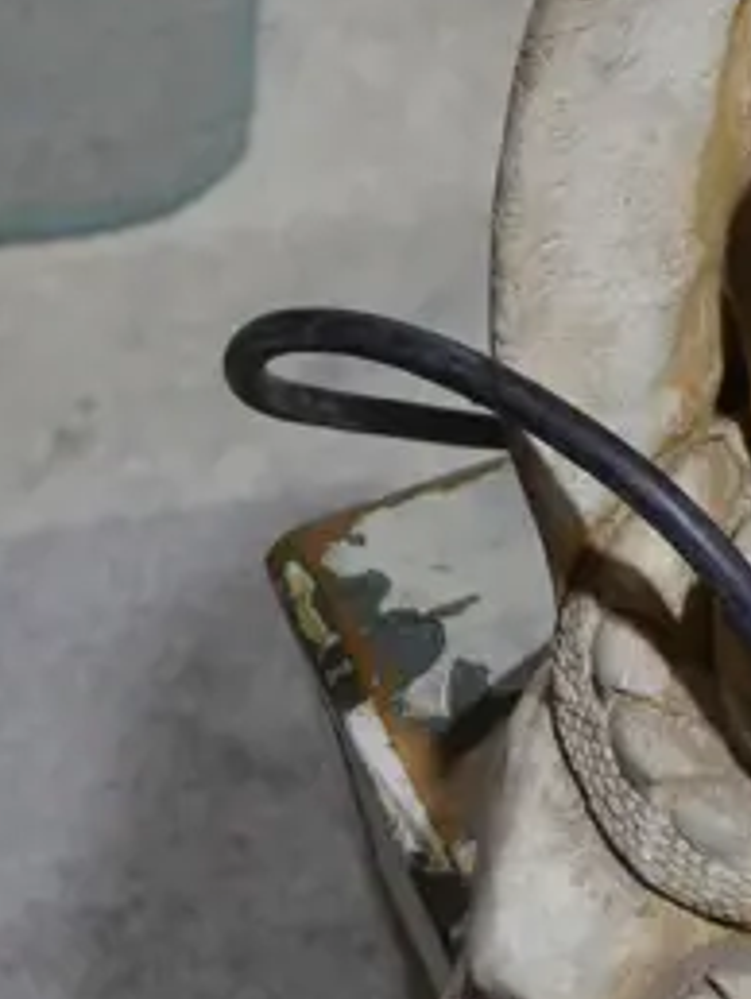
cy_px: 345
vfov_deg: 17.7
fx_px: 3206
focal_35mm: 111
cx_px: 1126
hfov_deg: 12.7
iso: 250
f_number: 3.5
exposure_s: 1/60
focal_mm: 14
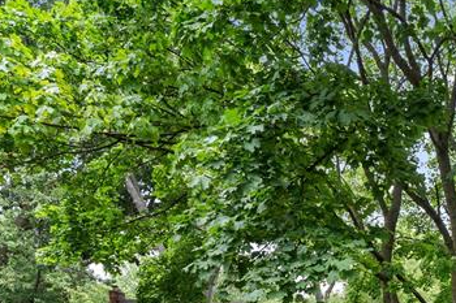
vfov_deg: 27.3
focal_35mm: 38
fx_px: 481
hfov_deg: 43.7
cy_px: 424
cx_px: 452
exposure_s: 1/50
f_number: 8
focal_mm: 13
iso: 250
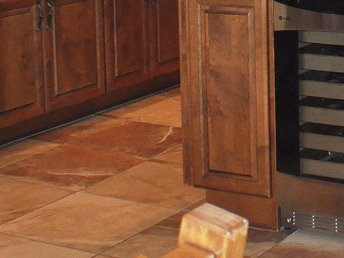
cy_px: -78
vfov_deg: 10.2
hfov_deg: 13.6
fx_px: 1412
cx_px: 388
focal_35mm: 142
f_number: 4
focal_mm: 24
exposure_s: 1/100
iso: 800
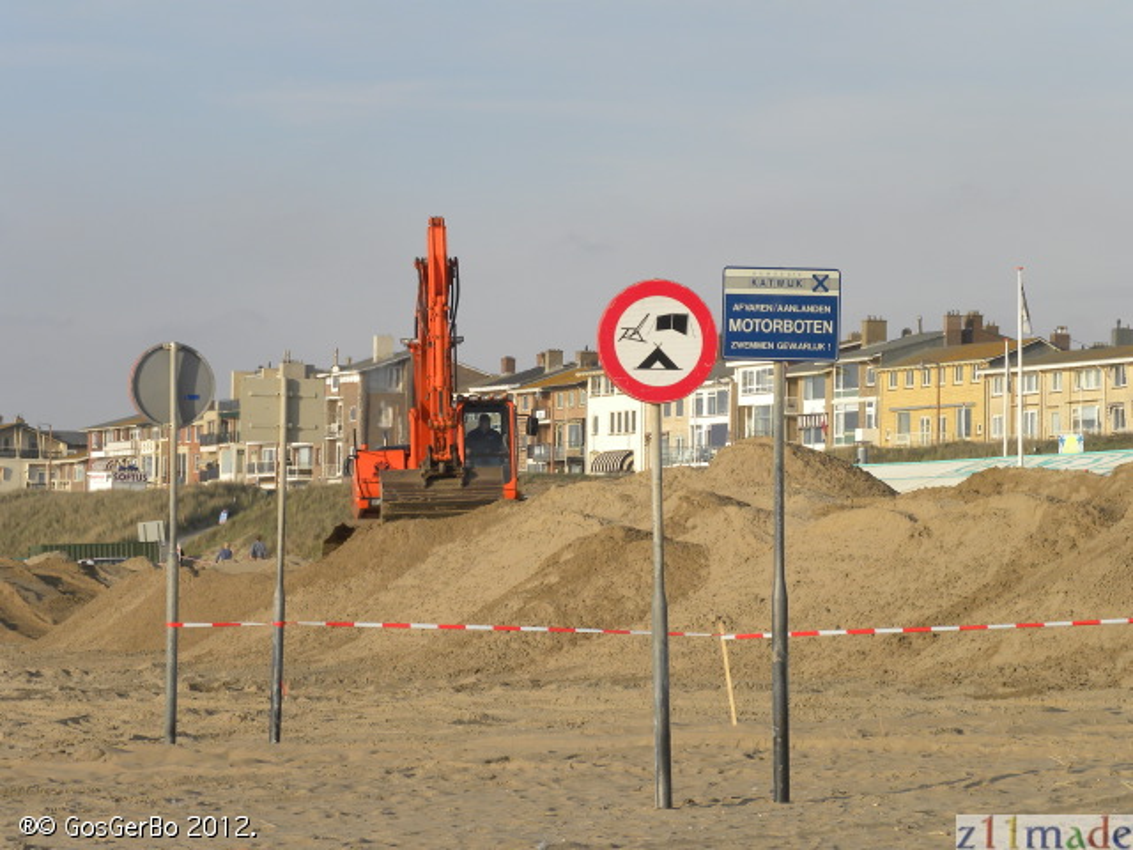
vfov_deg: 9.2
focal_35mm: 162
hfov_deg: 12.2
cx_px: 566
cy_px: 425
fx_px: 5302
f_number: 5.6
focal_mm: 28.8
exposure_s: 1/277
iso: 64
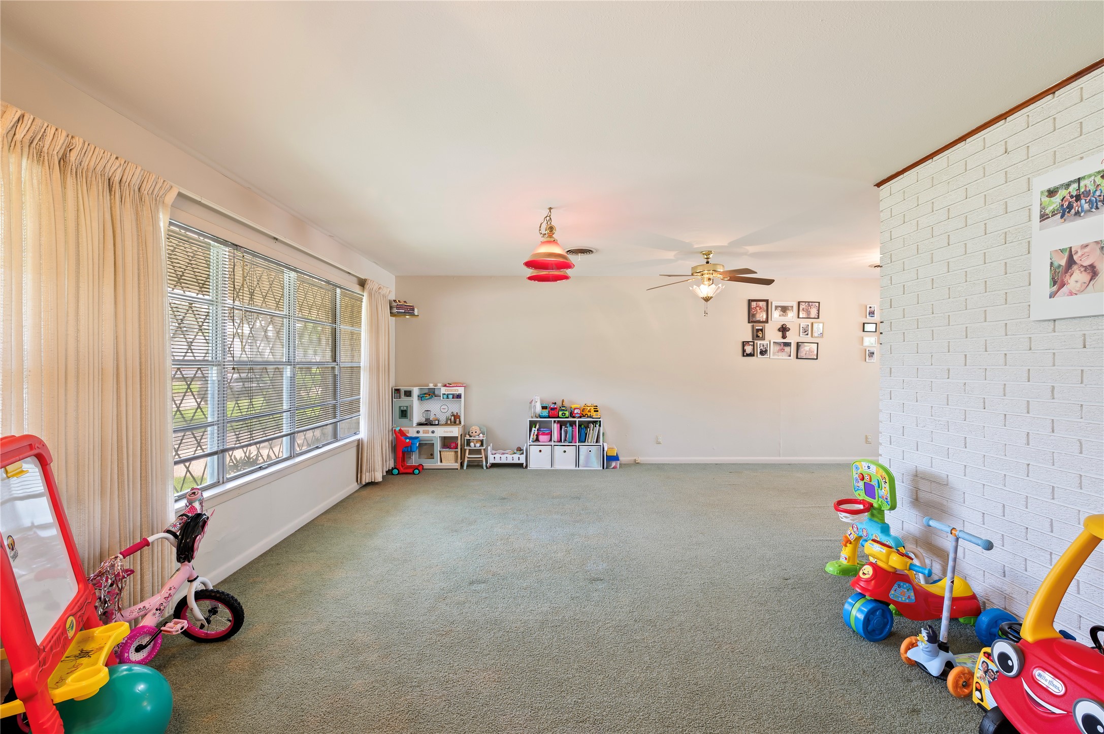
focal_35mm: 15
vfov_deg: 77.2
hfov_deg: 100.4
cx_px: 552
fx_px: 460
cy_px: 367
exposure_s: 1/1.67
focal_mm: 15
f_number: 6.3
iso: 125
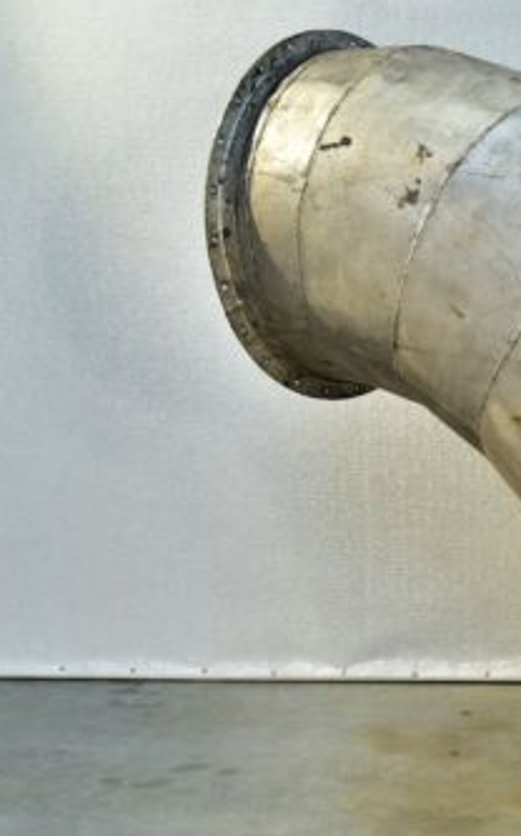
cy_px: 441
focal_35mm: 88
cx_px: 679
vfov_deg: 23.6
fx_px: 2004
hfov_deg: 14.2
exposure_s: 1/10
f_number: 13
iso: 500
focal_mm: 48
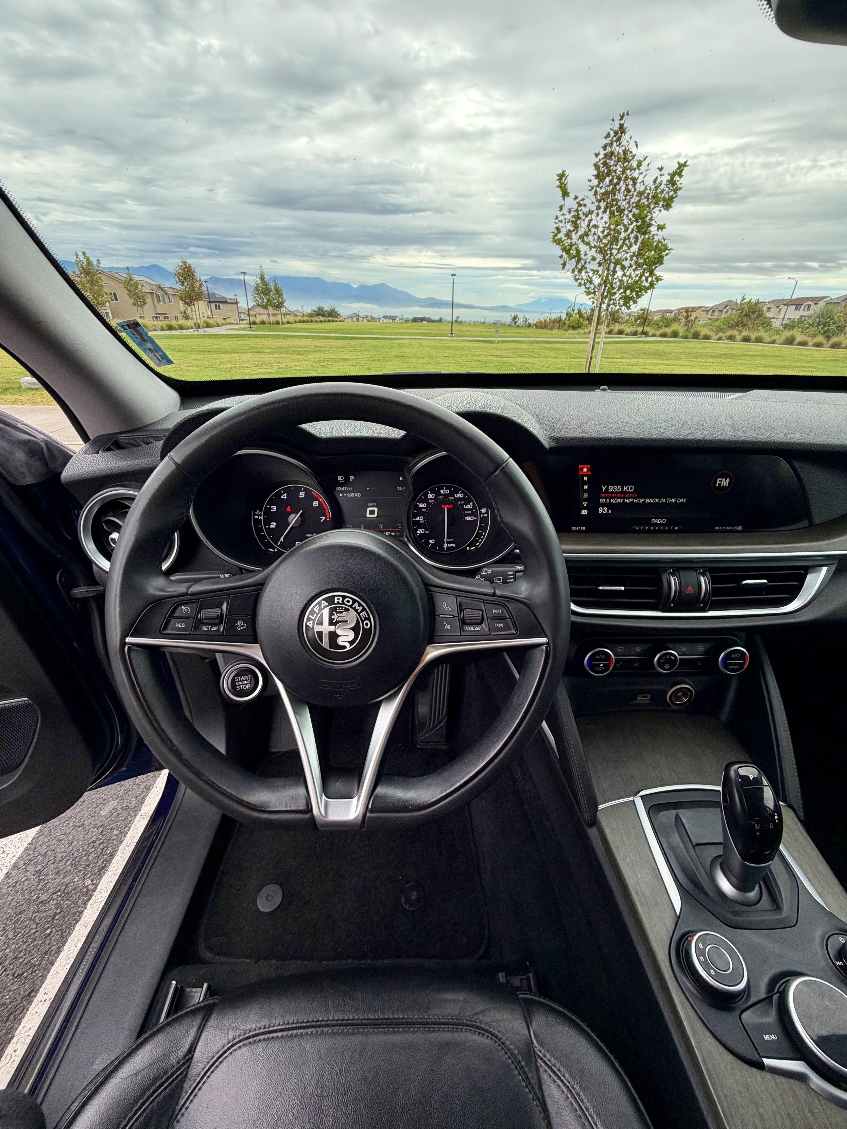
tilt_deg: -29.2
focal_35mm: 14
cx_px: 424
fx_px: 457
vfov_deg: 102.1
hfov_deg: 85.7
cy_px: 564
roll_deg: -1.7
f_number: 2.2
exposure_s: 1/121
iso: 40
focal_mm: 2.22
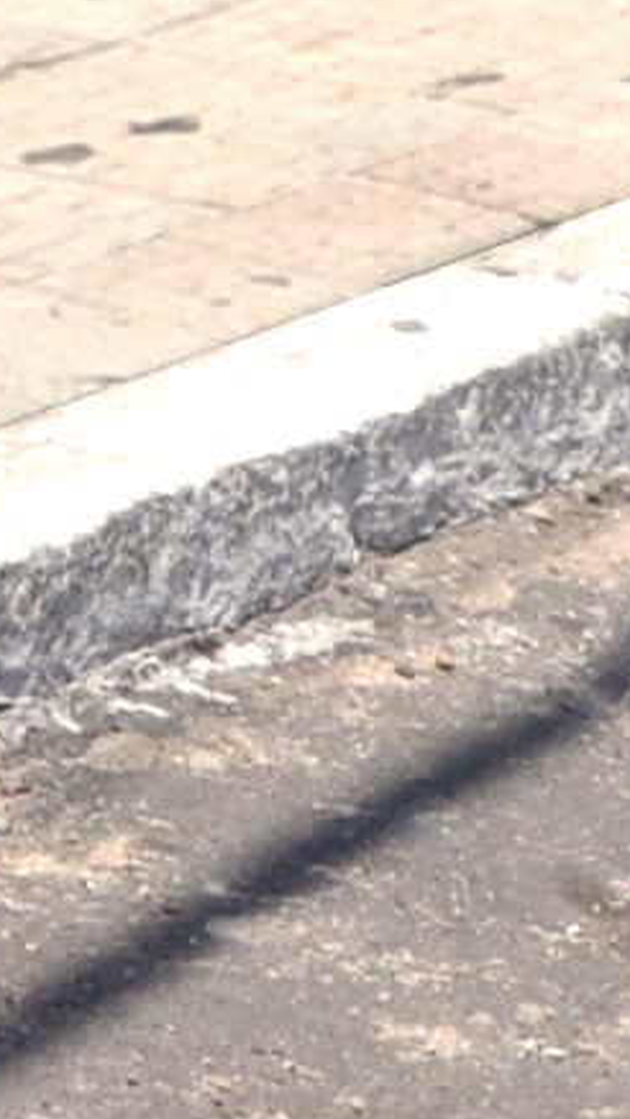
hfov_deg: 3.5
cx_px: -1347
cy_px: -2089
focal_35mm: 339
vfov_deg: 6.0
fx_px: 10062
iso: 200
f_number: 10
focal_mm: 22
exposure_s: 1/400
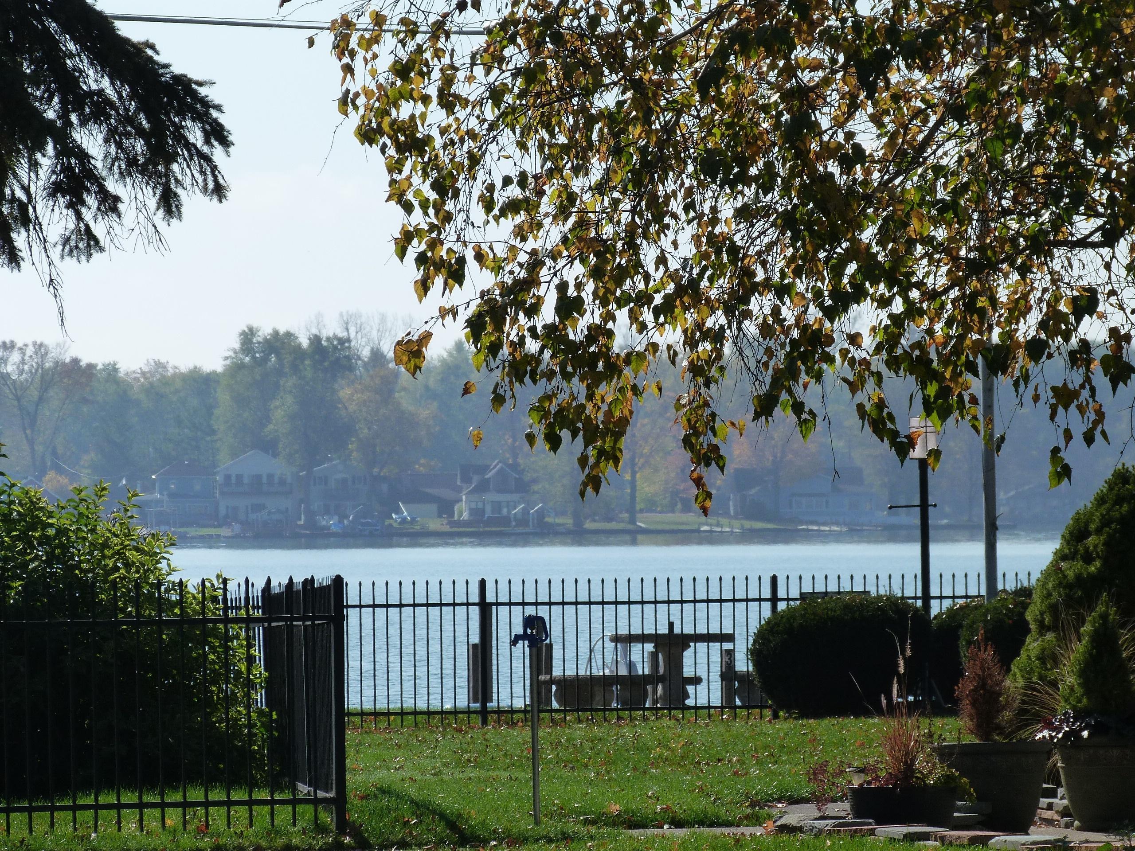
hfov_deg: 7.6
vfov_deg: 5.7
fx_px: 8492
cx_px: 568
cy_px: 426
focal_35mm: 259
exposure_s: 1/500
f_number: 5.6
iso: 125
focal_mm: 46.6
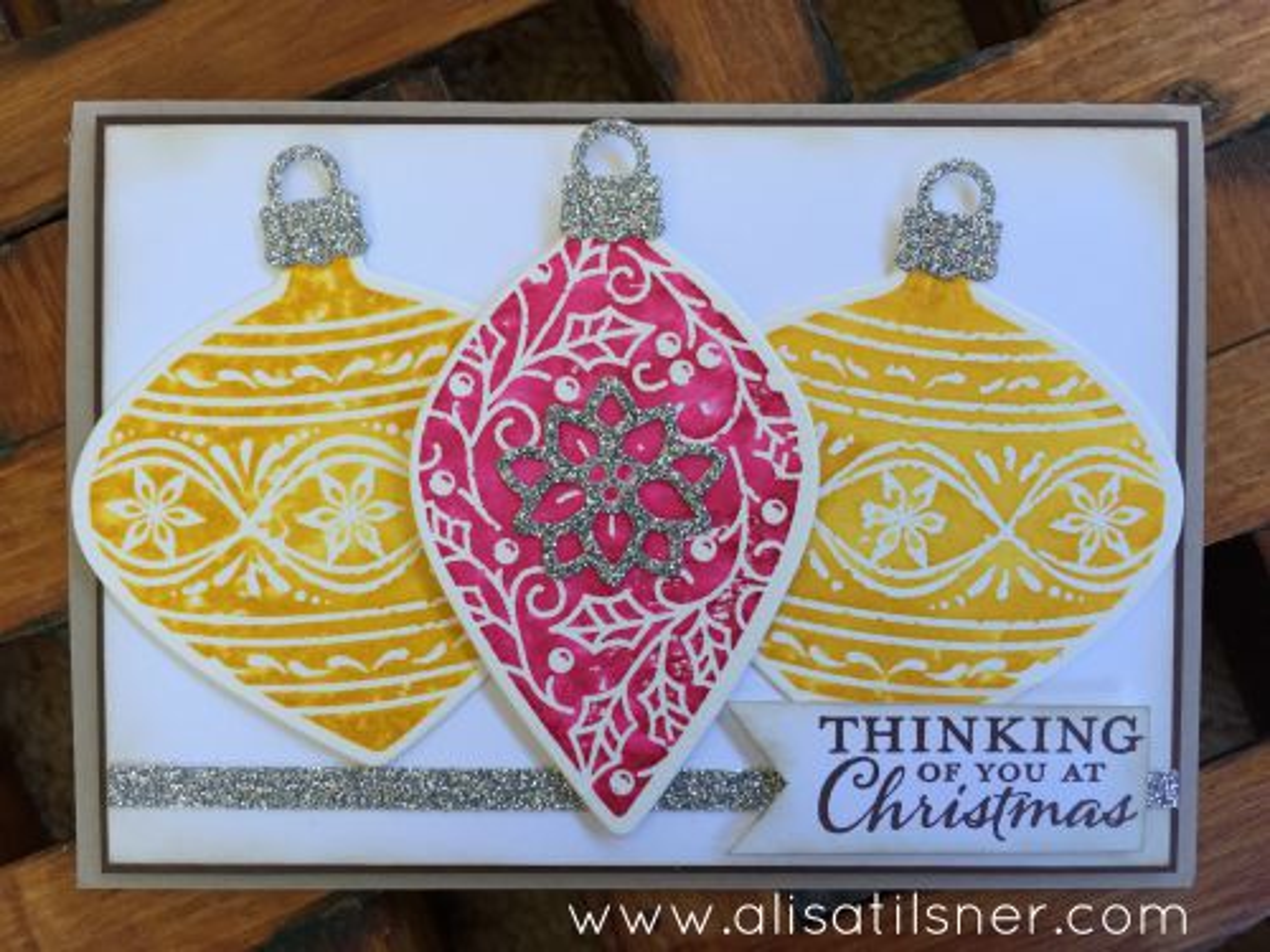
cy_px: 476
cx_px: 635
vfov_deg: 48.2
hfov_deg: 61.7
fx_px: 1064
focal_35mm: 29
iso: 40
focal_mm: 4.15
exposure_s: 1/30
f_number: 2.2
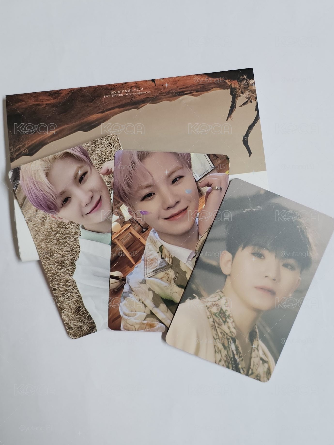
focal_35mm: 24
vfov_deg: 71.6
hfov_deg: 56.8
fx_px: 309
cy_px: 230
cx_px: 167
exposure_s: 1/60
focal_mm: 6.3
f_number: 1.7
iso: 200
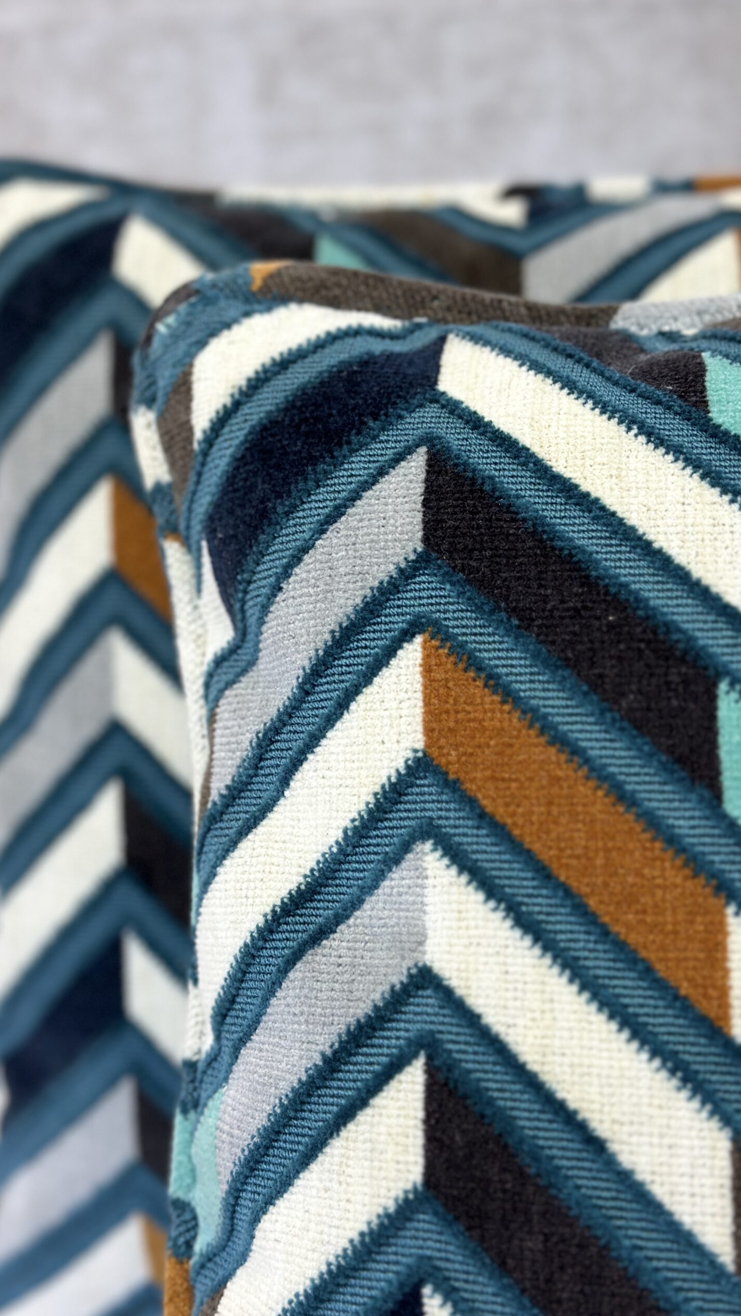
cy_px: 654
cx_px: 341
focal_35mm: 53
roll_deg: +2.5
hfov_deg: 22.6
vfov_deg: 39.2
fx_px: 1851
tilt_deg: -17.5
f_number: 1.78
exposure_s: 1/120
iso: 100
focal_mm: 6.86
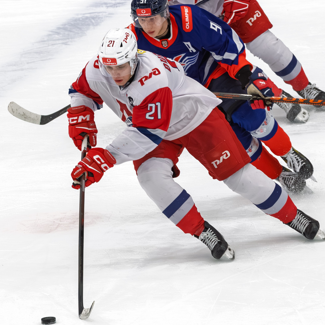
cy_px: 177
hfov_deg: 3.4
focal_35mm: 521
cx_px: 131
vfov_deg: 3.4
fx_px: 5534
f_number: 5.6
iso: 2500
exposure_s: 1/1000
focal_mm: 200
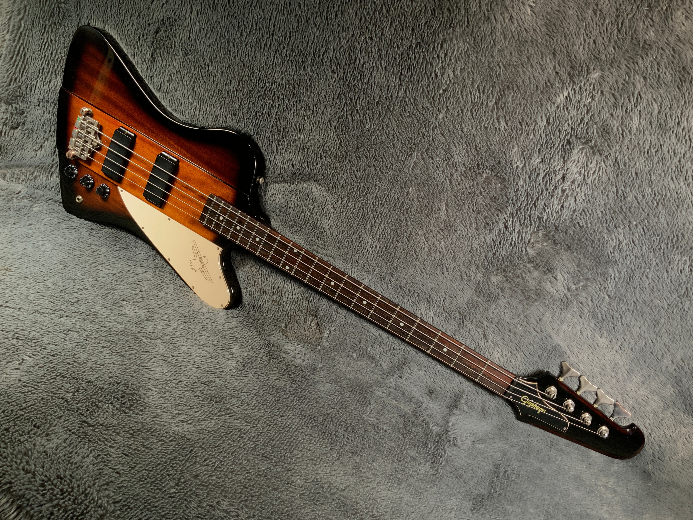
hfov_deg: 61.7
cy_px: 260
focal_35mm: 29
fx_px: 581
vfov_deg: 48.2
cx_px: 346
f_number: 1.8
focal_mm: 3
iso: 50
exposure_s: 1/78
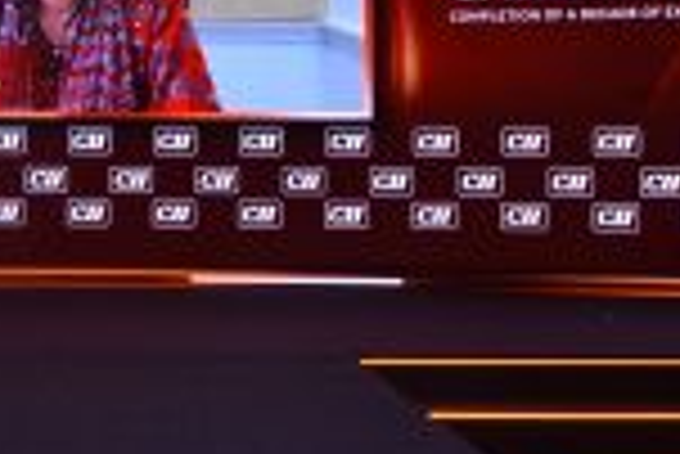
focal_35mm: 89
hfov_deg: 22.3
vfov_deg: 15.3
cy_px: 106
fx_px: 1683
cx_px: 72
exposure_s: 1/125
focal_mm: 30
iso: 2000
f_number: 8
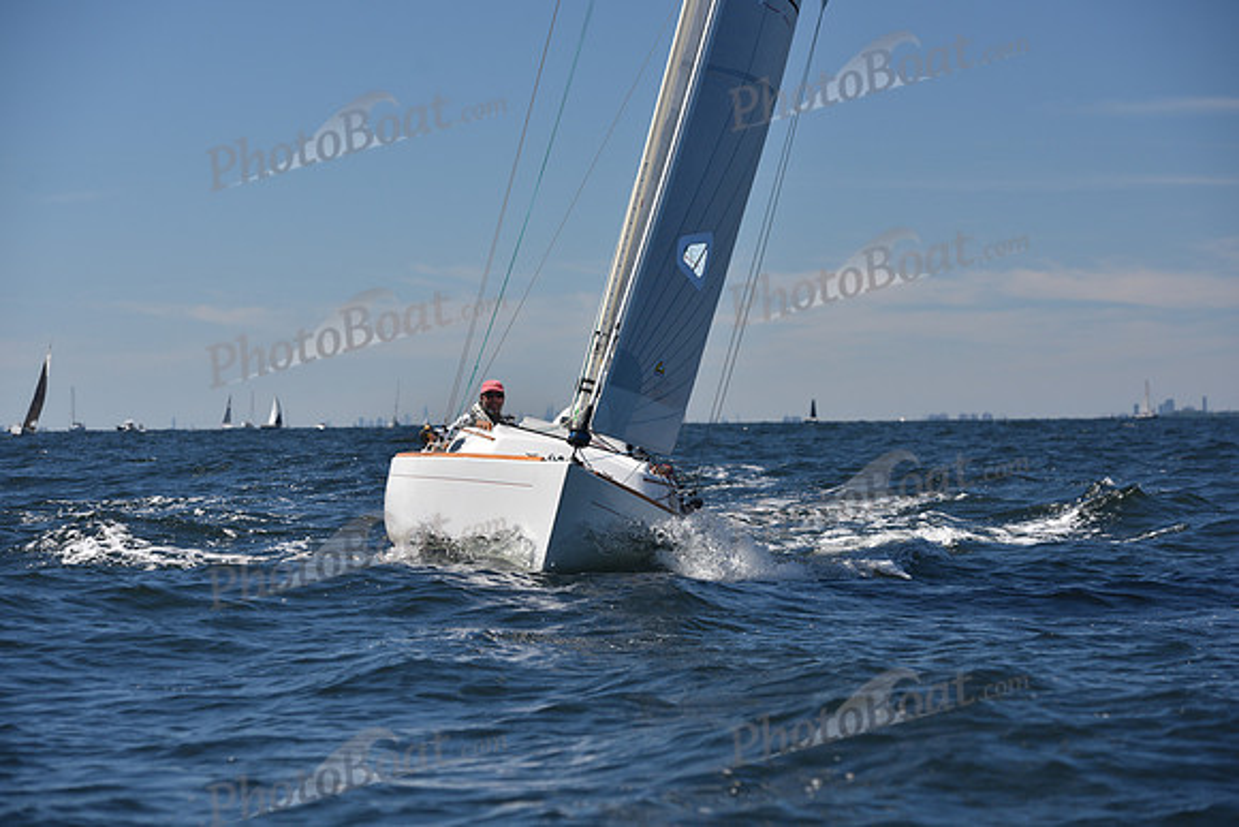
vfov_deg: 12.5
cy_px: 414
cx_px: 620
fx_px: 3787
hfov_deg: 18.6
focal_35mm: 110
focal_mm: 110
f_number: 5
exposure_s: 1/1000
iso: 200
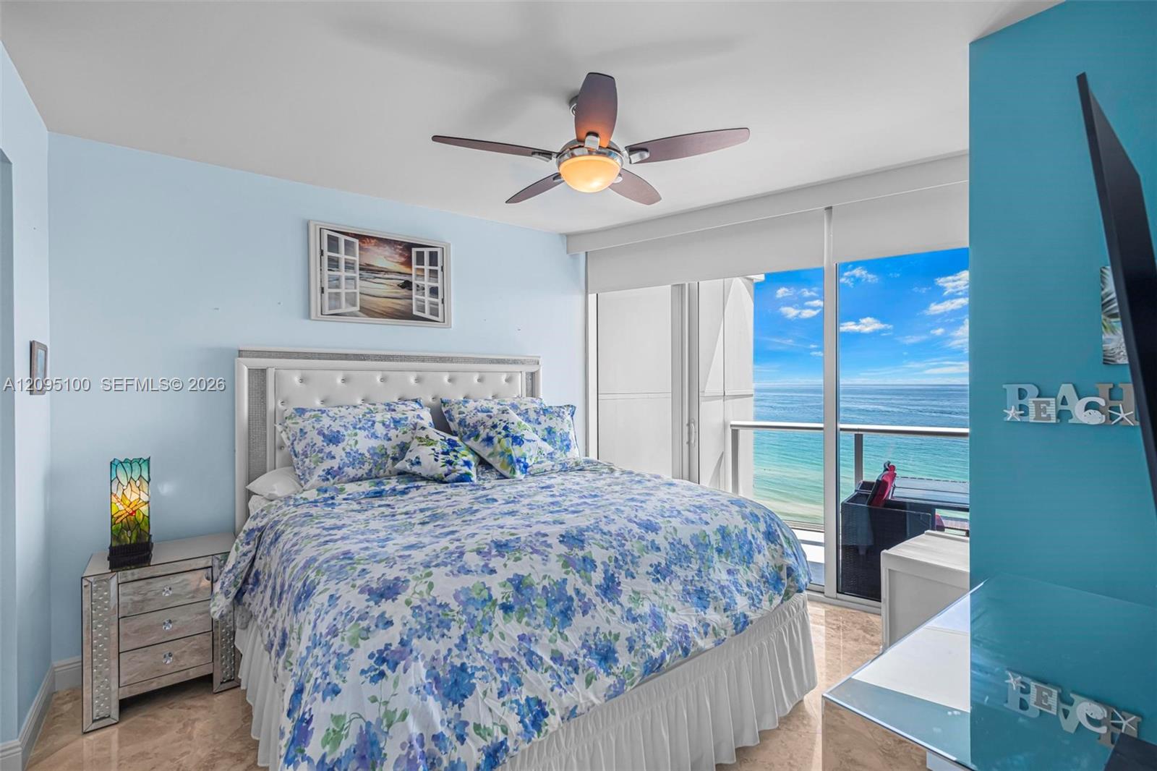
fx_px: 514
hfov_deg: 96.7
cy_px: 386
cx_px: 578
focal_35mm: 16
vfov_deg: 73.7
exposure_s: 1/40
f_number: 9
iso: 400
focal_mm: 16
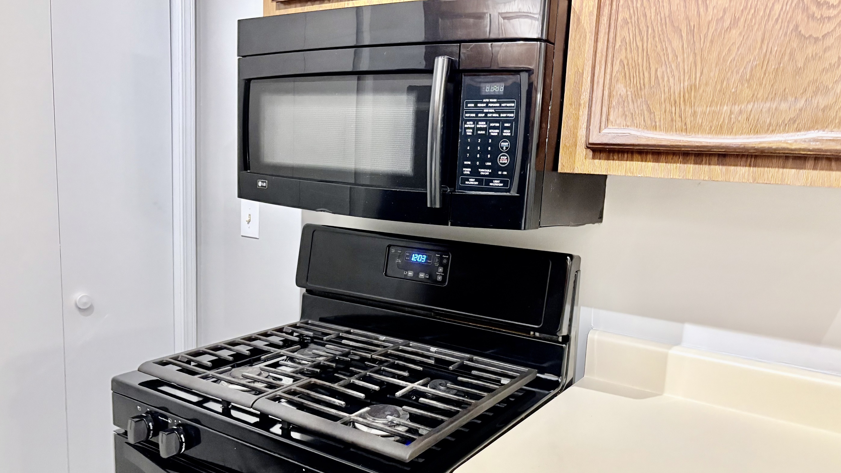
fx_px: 647
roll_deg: -2.3
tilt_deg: -9.5
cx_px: 411
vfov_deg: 40.1
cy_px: 274
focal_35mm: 29
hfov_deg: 66.1
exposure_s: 1/60
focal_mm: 5.96
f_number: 1.6
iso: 400
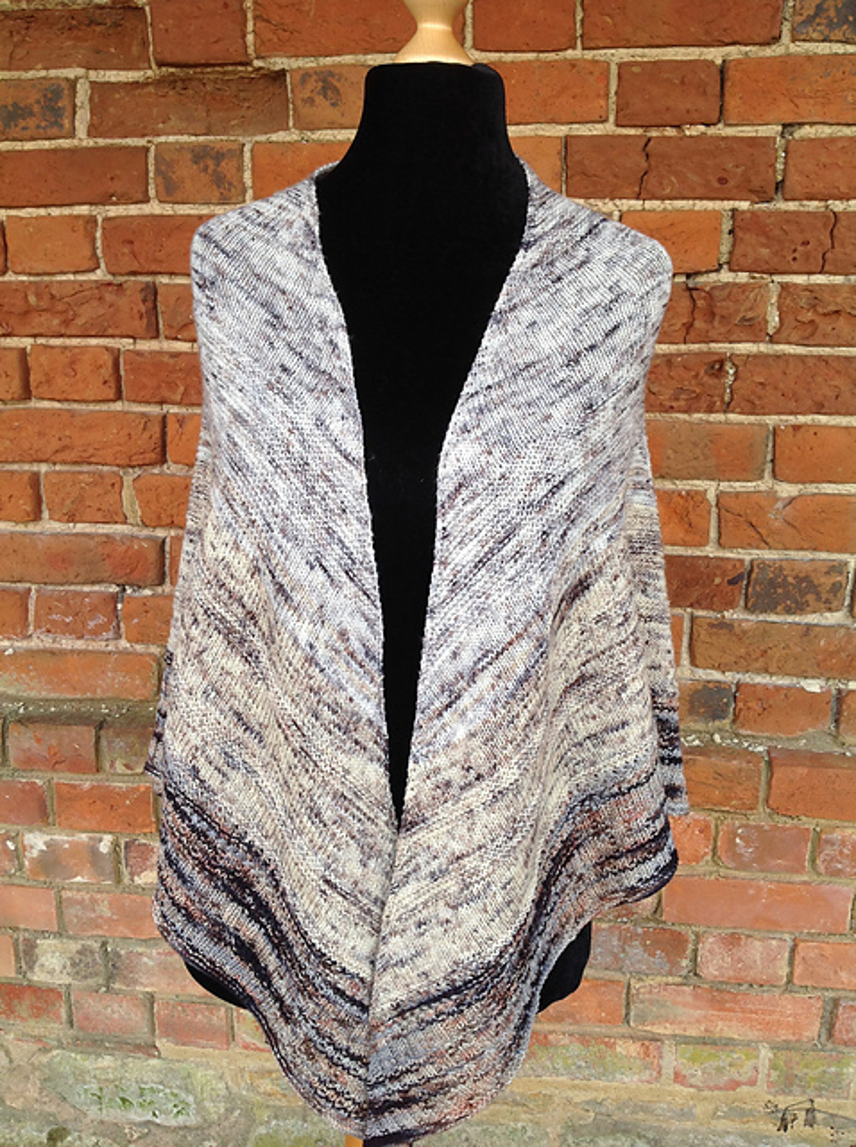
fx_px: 1157
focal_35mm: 35
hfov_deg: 40.6
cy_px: 574
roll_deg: -0.1
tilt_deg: -11.8
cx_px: 428
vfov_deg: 52.7
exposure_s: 1/120
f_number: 2.4
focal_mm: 4.28
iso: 50
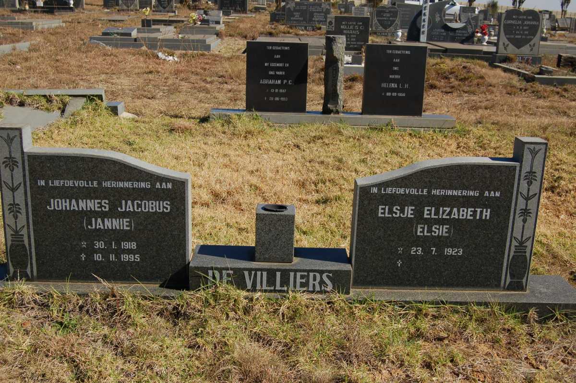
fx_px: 623
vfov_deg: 34.1
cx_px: 288
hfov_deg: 49.6
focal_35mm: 39
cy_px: 192
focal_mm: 26
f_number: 6.3
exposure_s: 1/640
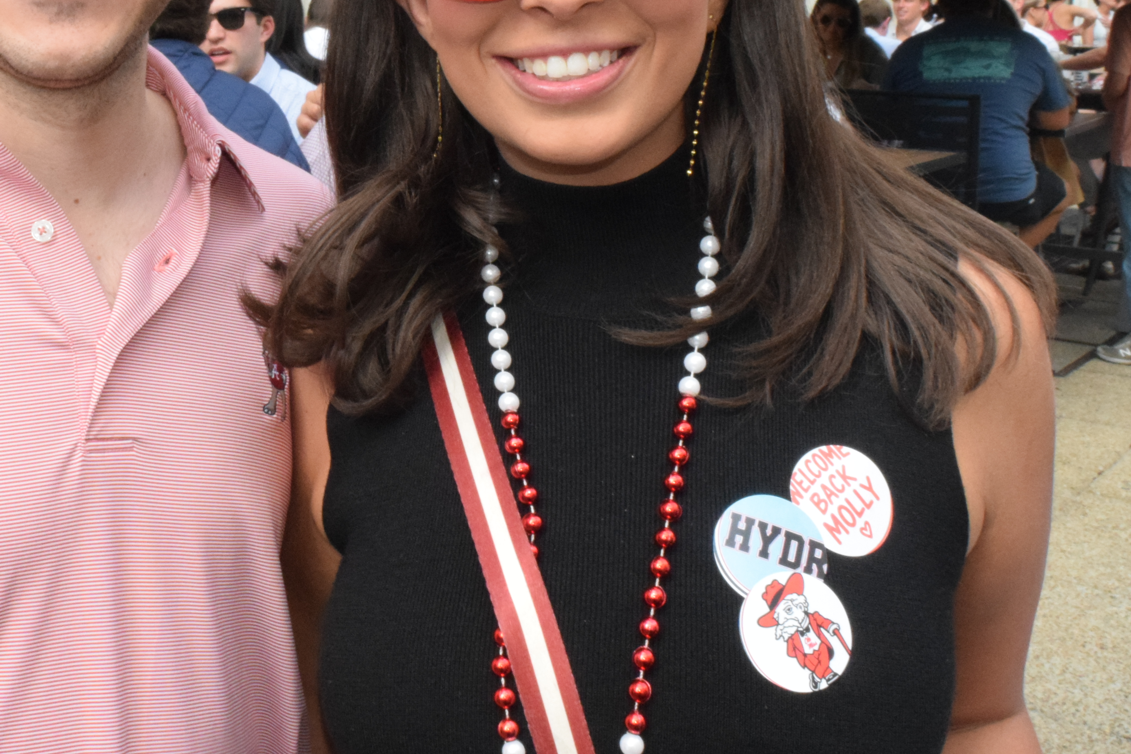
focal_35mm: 48
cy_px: 153
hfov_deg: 39.8
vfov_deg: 27.5
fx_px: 1508
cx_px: 266
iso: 3200
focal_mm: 18
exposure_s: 1/200
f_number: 22
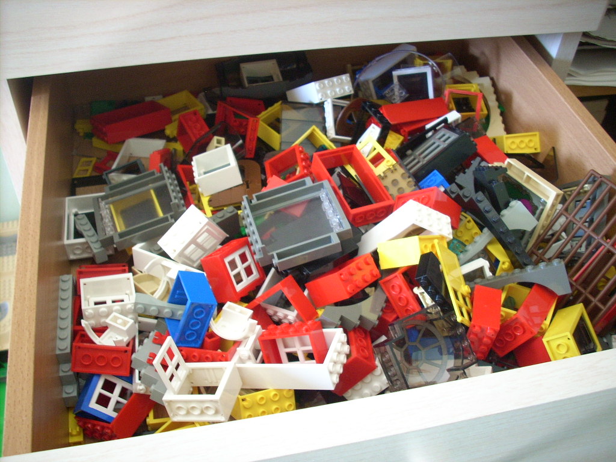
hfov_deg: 50.1
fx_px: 658
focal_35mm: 37
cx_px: 308
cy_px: 231
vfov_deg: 38.7
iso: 200
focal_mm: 6.2
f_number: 2.8
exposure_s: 1/10.8
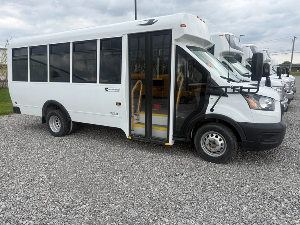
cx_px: 150
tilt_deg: -11.1
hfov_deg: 71.6
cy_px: 112
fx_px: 208
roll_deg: +0.6
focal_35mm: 24
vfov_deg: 56.8
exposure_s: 1/1018
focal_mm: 6.76
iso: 80
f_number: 1.78
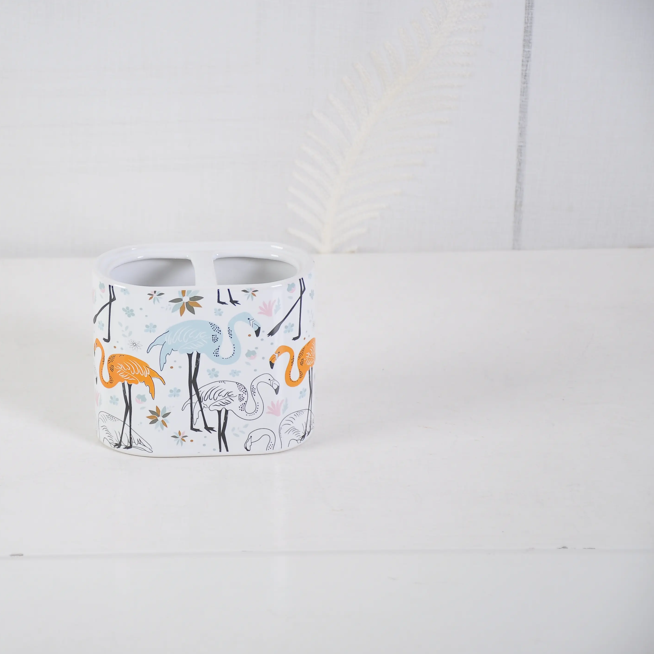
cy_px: 327
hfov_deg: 11.3
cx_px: 174
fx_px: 3292
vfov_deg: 11.3
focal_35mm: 154
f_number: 5.6
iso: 200
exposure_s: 1/125
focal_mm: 80
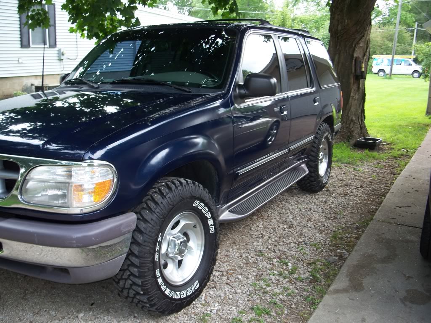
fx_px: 461
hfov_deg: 50.1
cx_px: 216
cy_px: 162
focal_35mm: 37
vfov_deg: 38.7
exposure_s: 1/60
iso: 80
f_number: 2.8
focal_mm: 7.8
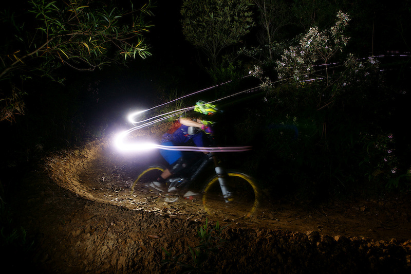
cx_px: 206
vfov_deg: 57.2
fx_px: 251
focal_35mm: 22
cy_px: 137
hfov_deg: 78.6
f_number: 9
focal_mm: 22
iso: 200
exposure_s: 9
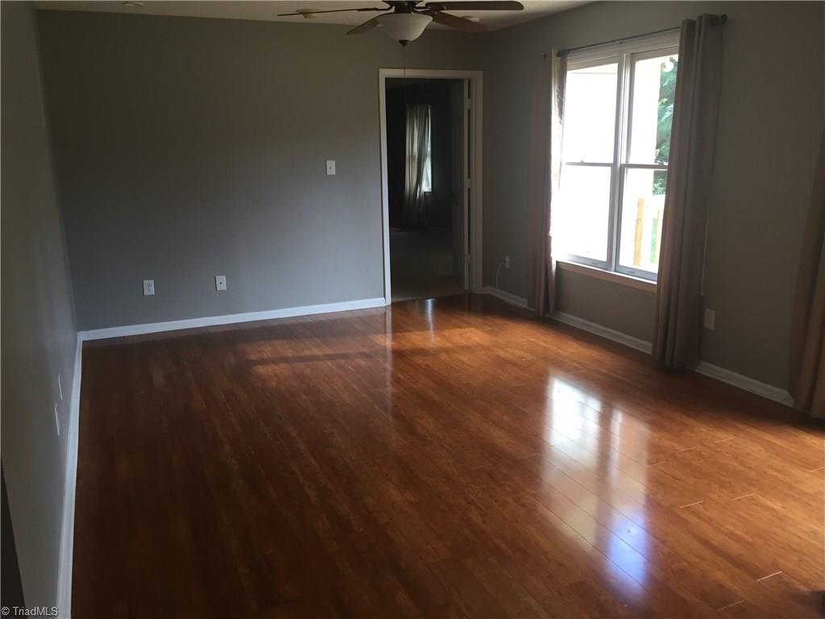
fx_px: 691
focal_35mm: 29
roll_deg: -0.5
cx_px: 412
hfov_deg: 61.7
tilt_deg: -12.5
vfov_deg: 48.2
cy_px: 310
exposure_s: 1/30
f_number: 2.2
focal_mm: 4.15
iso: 32
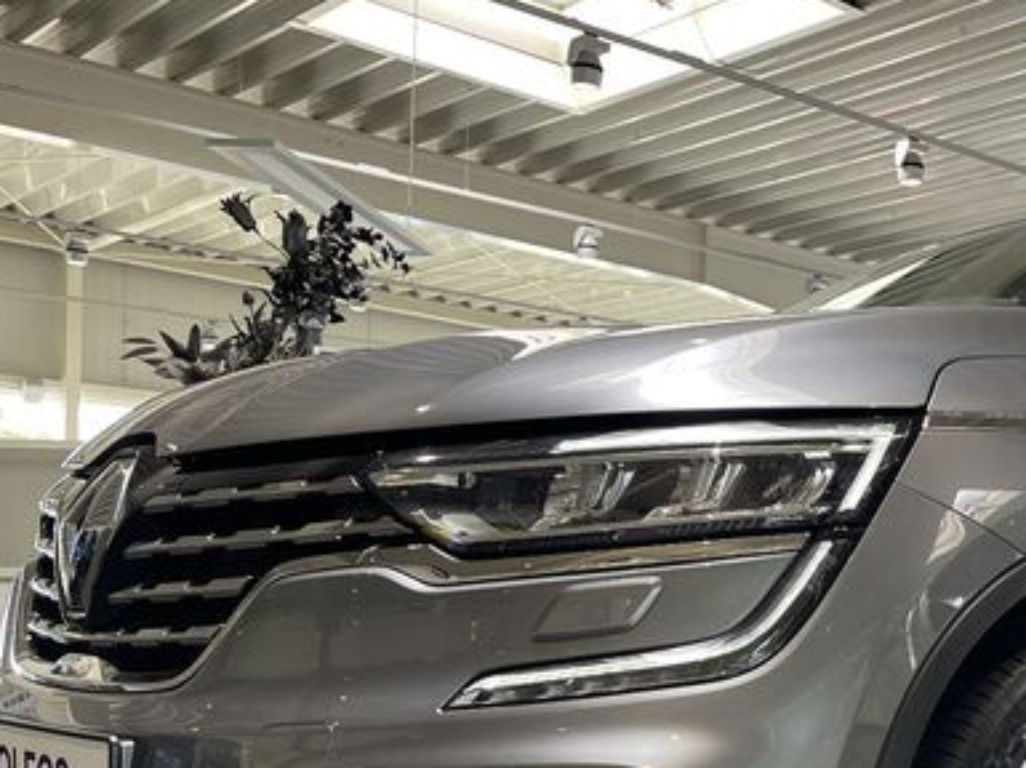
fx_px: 1540
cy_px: 621
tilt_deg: -1.2
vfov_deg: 27.4
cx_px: 919
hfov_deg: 34.8
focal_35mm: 52
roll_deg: -1.5
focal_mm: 5.1
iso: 100
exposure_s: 1/100
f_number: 1.6
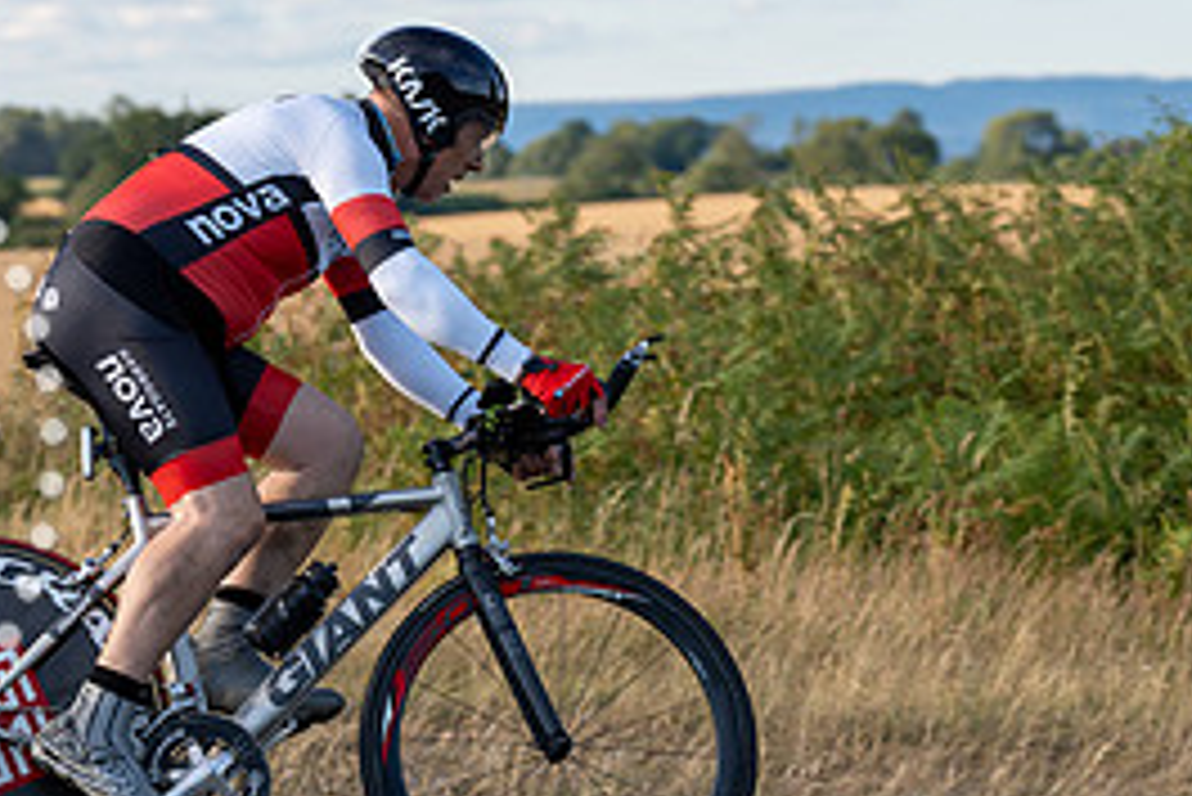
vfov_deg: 7.0
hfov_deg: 10.5
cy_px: 209
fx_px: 6460
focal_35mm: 195
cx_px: 342
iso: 125
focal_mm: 89
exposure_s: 1/1000
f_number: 4
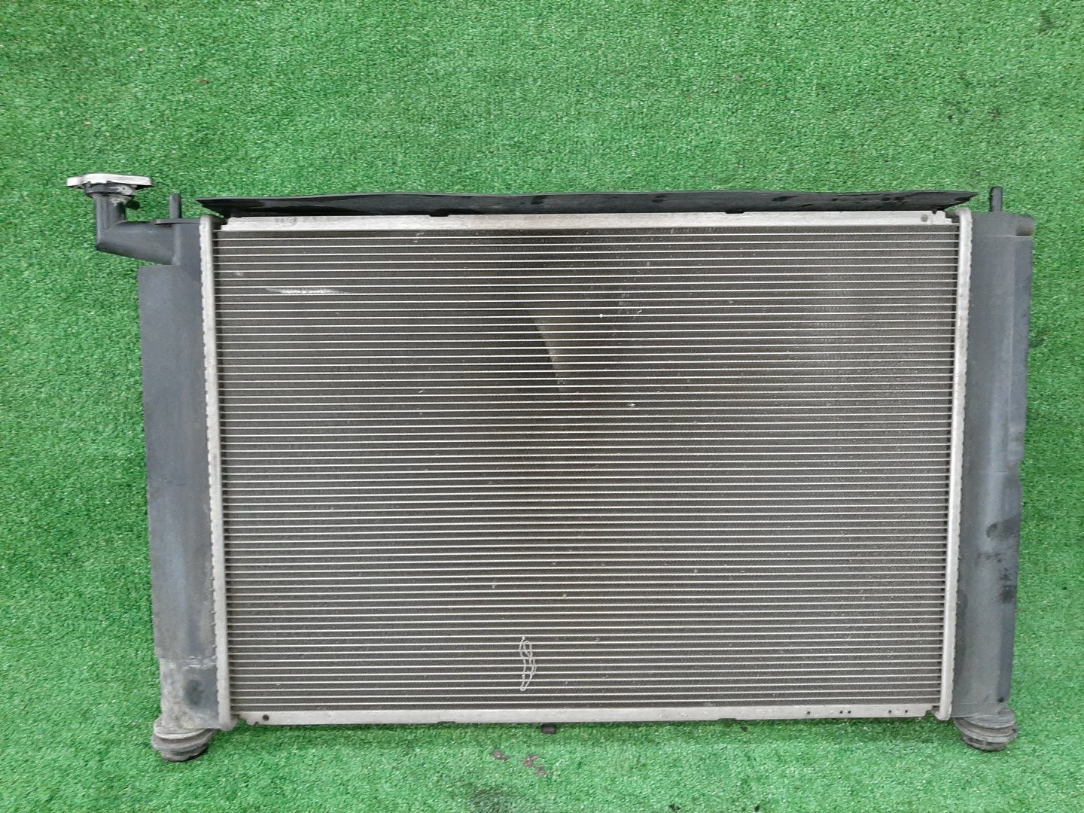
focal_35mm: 26
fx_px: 814
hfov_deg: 67.3
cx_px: 542
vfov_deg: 53.1
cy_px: 406
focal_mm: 3.93
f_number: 1.7
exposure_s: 1/25
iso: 273
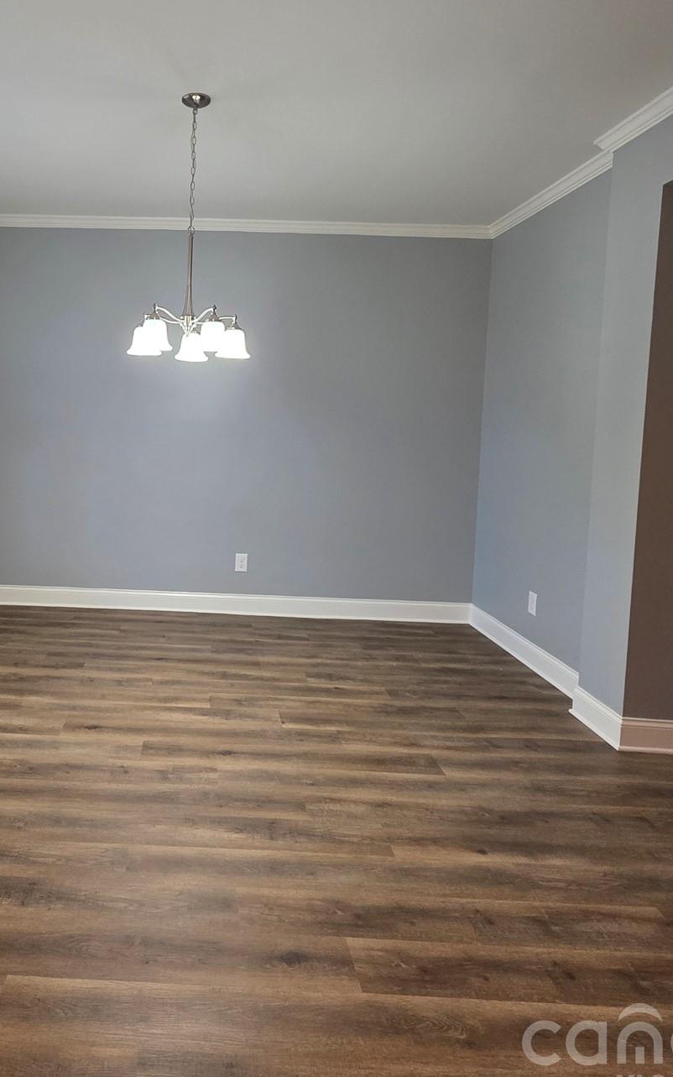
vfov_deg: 79.2
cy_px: 462
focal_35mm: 22
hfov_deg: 52.6
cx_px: 168
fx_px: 646
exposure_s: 1/120
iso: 250
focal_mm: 2.2
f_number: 1.9
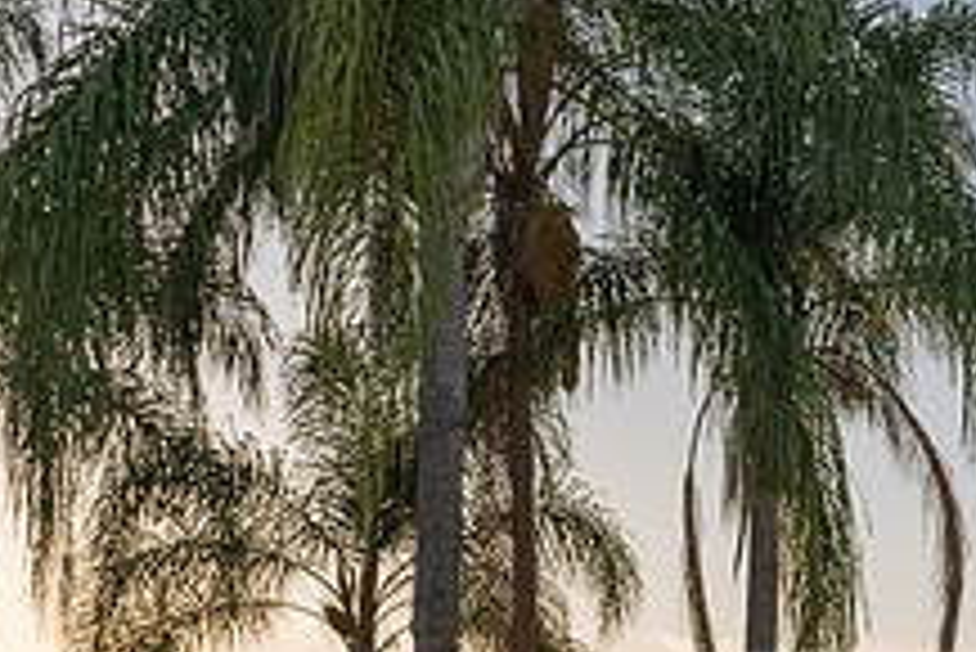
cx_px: 1138
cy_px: 753
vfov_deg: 18.6
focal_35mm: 70
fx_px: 1899
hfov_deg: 26.1
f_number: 7.1
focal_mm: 24
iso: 320
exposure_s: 1/160
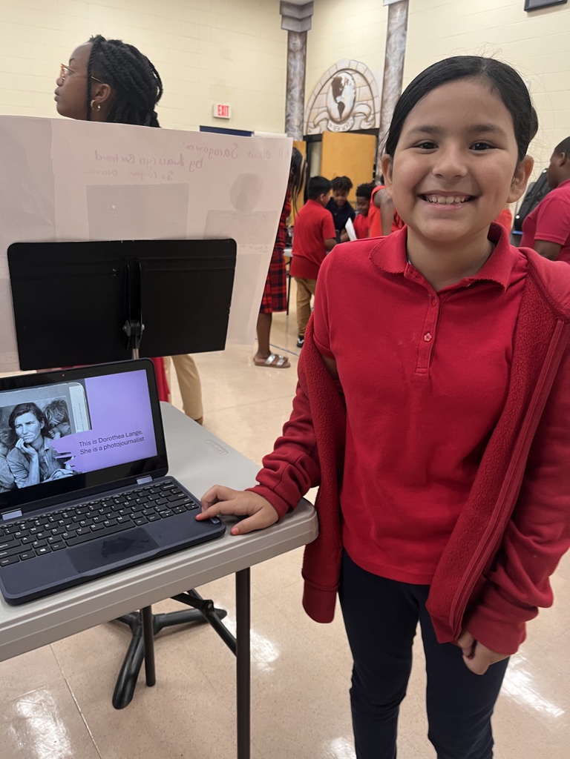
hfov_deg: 53.1
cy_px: 380
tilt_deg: -19.2
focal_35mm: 26
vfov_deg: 67.3
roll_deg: -1.4
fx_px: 571
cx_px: 285
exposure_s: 1/60
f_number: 1.6
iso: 125
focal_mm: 5.1
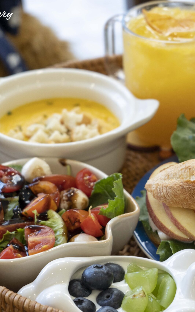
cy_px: 156
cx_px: 173
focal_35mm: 92
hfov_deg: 14.1
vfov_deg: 22.6
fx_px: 782
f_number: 5.6
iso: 1000
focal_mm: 60
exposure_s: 1/160
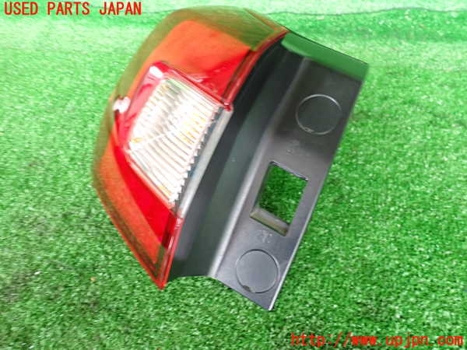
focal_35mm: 30
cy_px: 175
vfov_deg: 46.8
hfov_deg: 60.0
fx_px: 405
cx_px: 234
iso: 320
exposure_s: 1/30
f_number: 2.3
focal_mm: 5.4
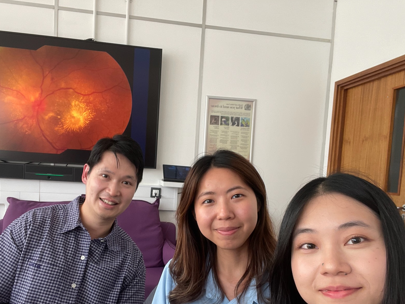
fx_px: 351
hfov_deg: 59.5
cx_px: 162
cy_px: 195
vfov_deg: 46.3
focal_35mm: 30
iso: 100
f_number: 2.2
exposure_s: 1/68
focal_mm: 2.71
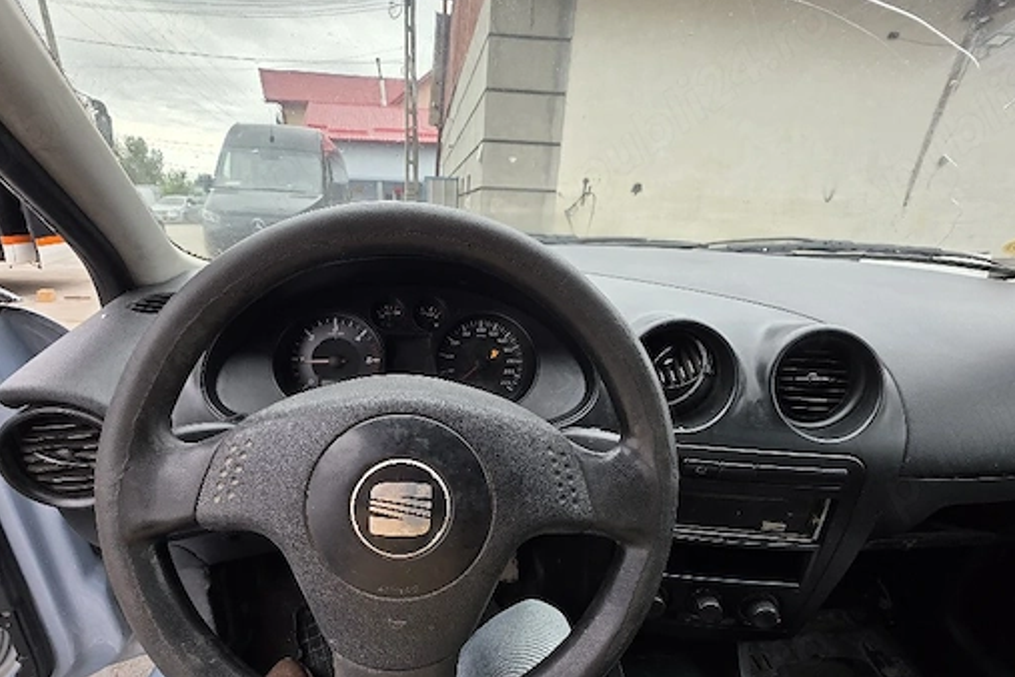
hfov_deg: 96.5
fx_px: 451
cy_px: 423
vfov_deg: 72.5
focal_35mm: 16
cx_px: 468
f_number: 1.9
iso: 125
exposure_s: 1/370
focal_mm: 2.2
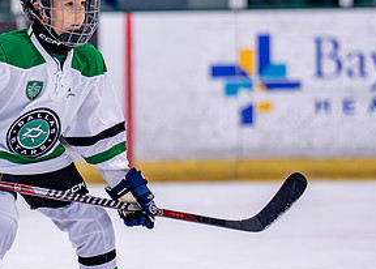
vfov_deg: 2.9
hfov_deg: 4.1
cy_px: 105
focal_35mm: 490
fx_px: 5235
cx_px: 68
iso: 2500
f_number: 2.8
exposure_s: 1/1250
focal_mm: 182
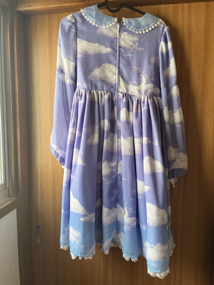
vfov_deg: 67.3
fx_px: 214
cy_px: 142
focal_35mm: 26
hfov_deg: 53.1
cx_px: 107
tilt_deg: -5.7
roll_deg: -0.9
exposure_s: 1/121
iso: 100
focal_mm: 5.1
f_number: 1.6
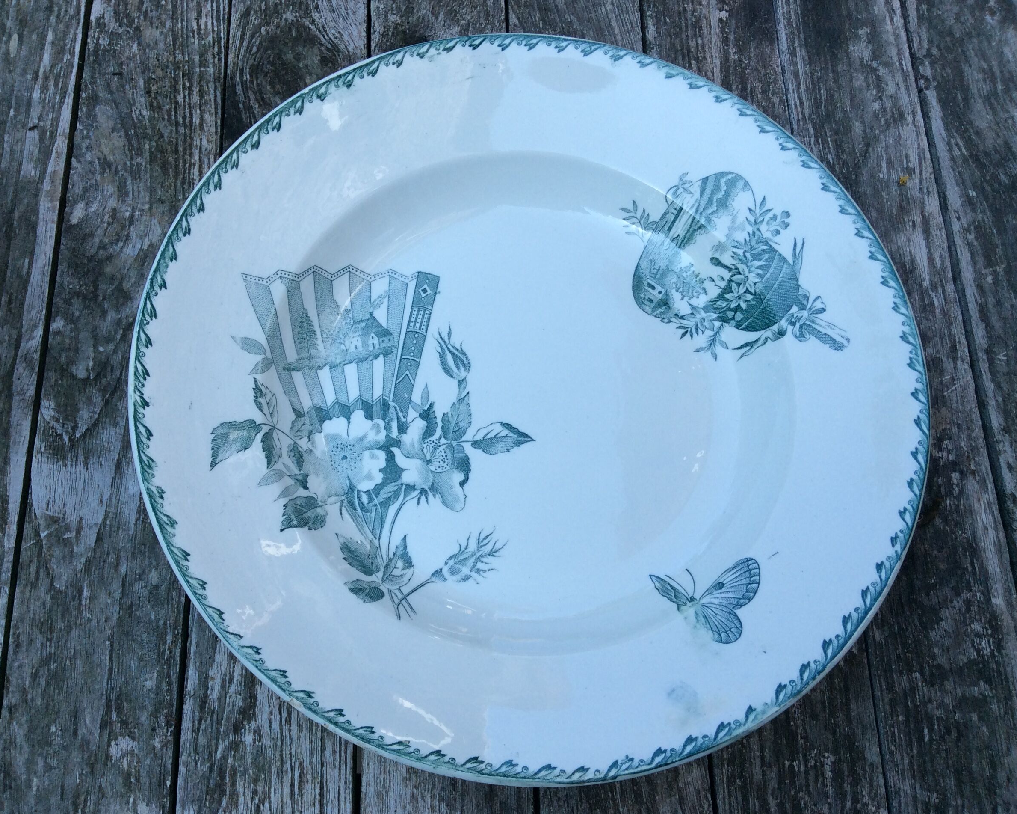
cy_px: 407
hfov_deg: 52.8
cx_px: 477
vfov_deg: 43.4
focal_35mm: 34
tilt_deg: -68.6
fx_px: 1023
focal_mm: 3.3
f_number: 2.4
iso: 32
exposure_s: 1/384
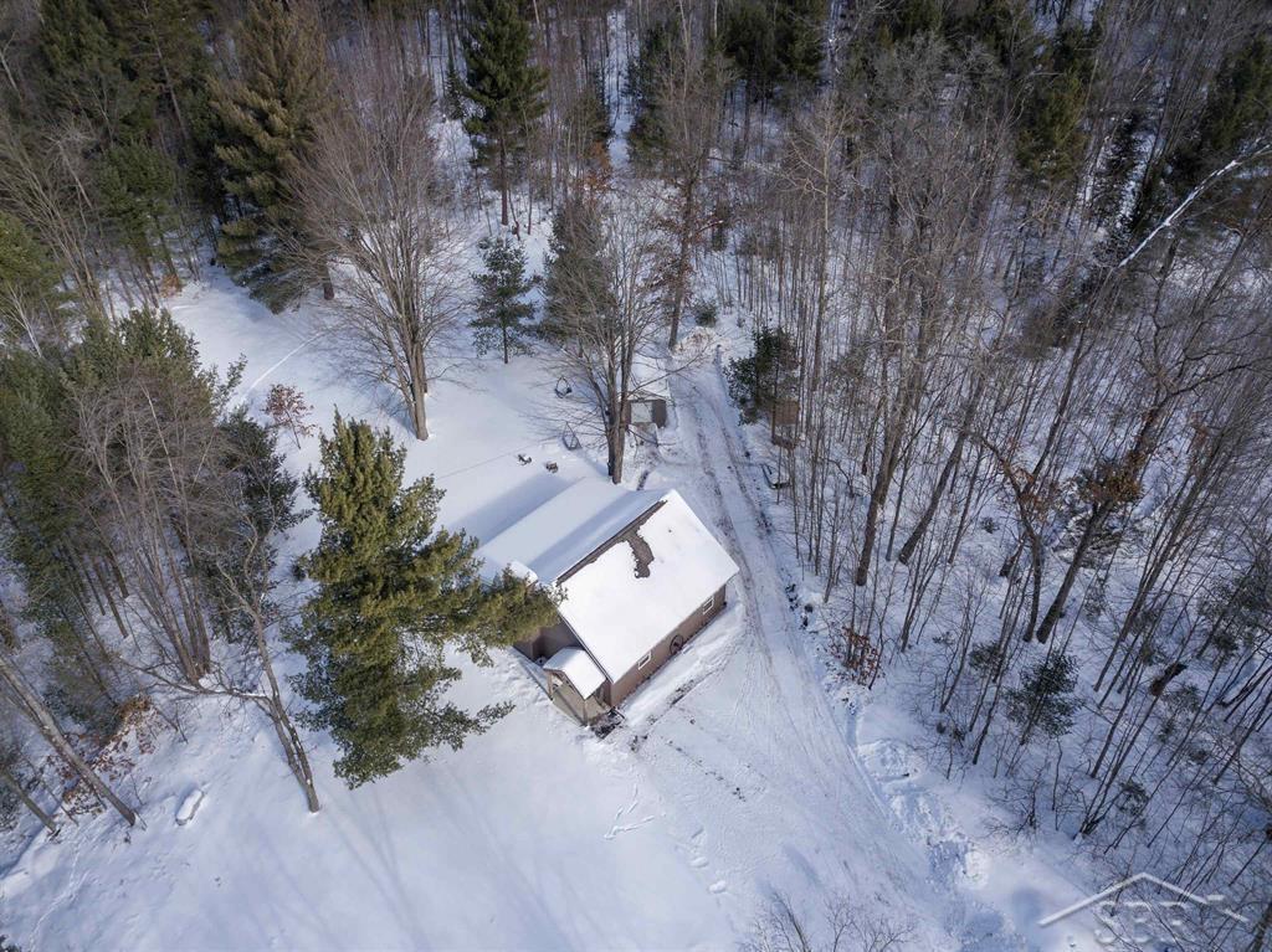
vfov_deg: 53.0
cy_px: 476
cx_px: 636
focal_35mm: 26
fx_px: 955
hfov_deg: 67.3
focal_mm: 4.73
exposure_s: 1/1250
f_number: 2.2
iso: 100
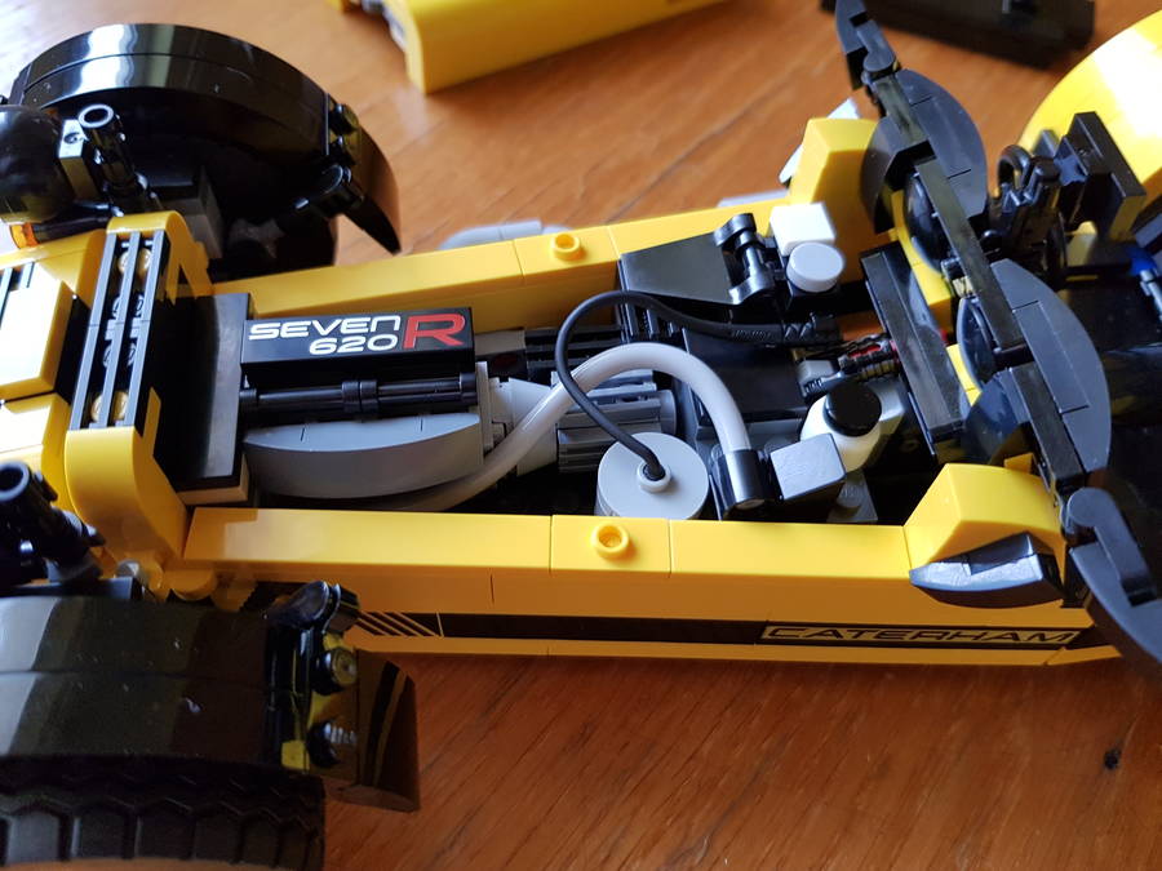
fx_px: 873
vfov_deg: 53.1
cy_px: 436
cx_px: 581
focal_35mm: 26
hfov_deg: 67.3
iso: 160
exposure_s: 1/33
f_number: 1.7
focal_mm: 4.3
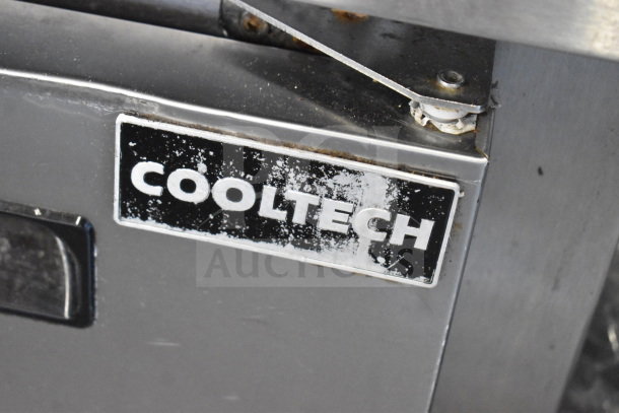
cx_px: 310
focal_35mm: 72
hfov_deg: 28.1
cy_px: 206
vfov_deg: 18.9
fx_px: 1238
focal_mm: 48
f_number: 5.3
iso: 10000
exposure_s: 1/80
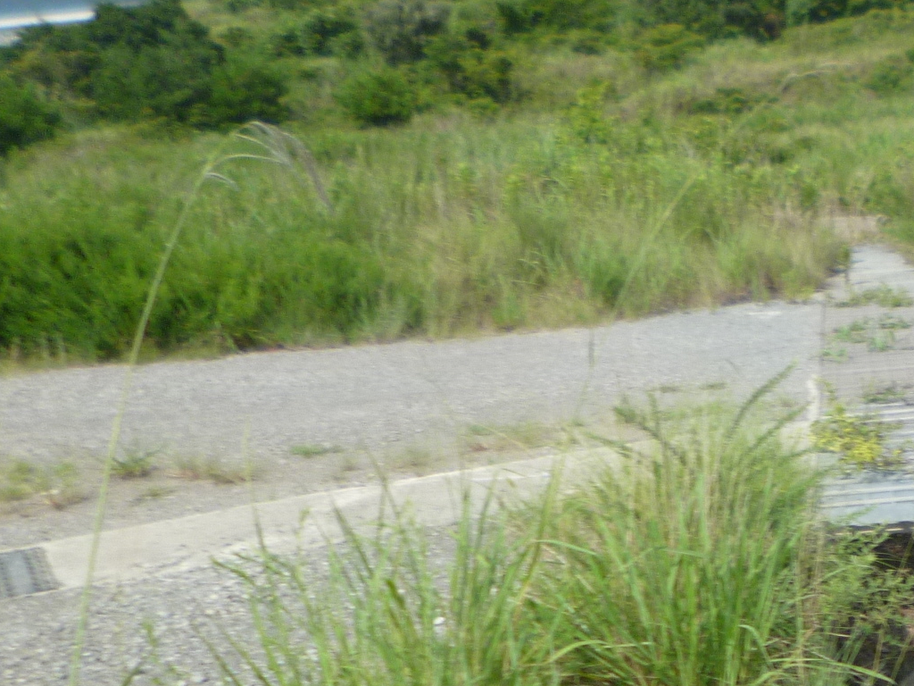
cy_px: 590
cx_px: 952
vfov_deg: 23.9
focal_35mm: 60
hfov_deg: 29.6
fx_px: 1584
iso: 100
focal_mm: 4.3
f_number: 9
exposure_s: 1/125
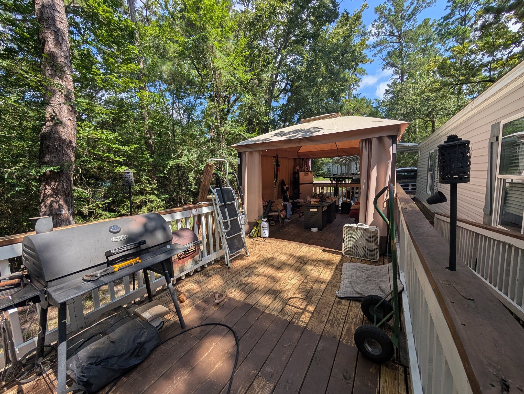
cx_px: 262
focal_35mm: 12
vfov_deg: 94.6
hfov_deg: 110.5
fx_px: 182
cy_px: 197
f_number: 1.7
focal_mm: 2.02
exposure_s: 1/1626
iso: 48
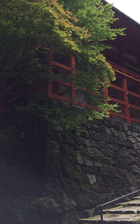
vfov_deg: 44.9
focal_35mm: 44
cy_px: 83
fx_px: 269
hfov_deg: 29.1
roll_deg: +2.9
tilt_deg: +21.4
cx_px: 85
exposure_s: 1/641
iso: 32
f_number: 2.2
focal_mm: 4.15
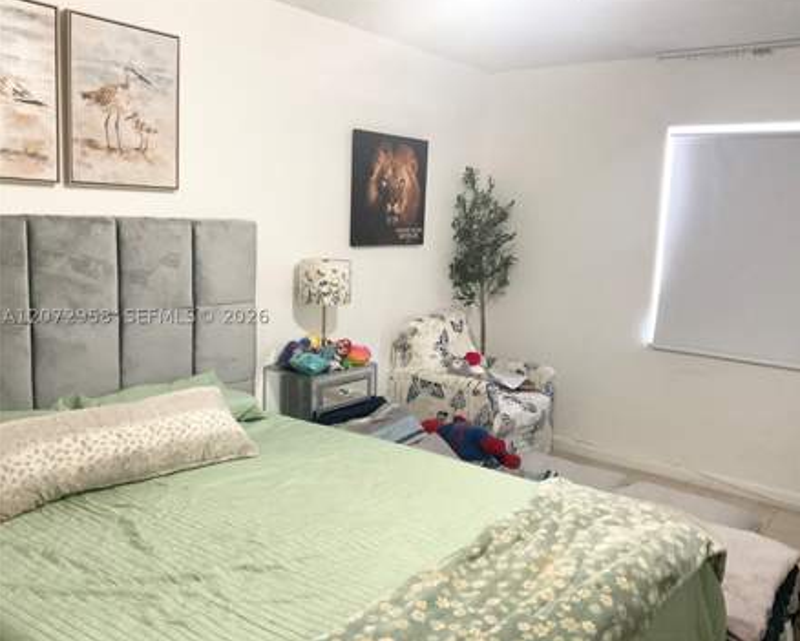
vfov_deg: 47.2
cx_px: 437
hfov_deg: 57.1
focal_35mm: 31
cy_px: 316
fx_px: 734
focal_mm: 3
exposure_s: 1/60
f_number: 1.8
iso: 160
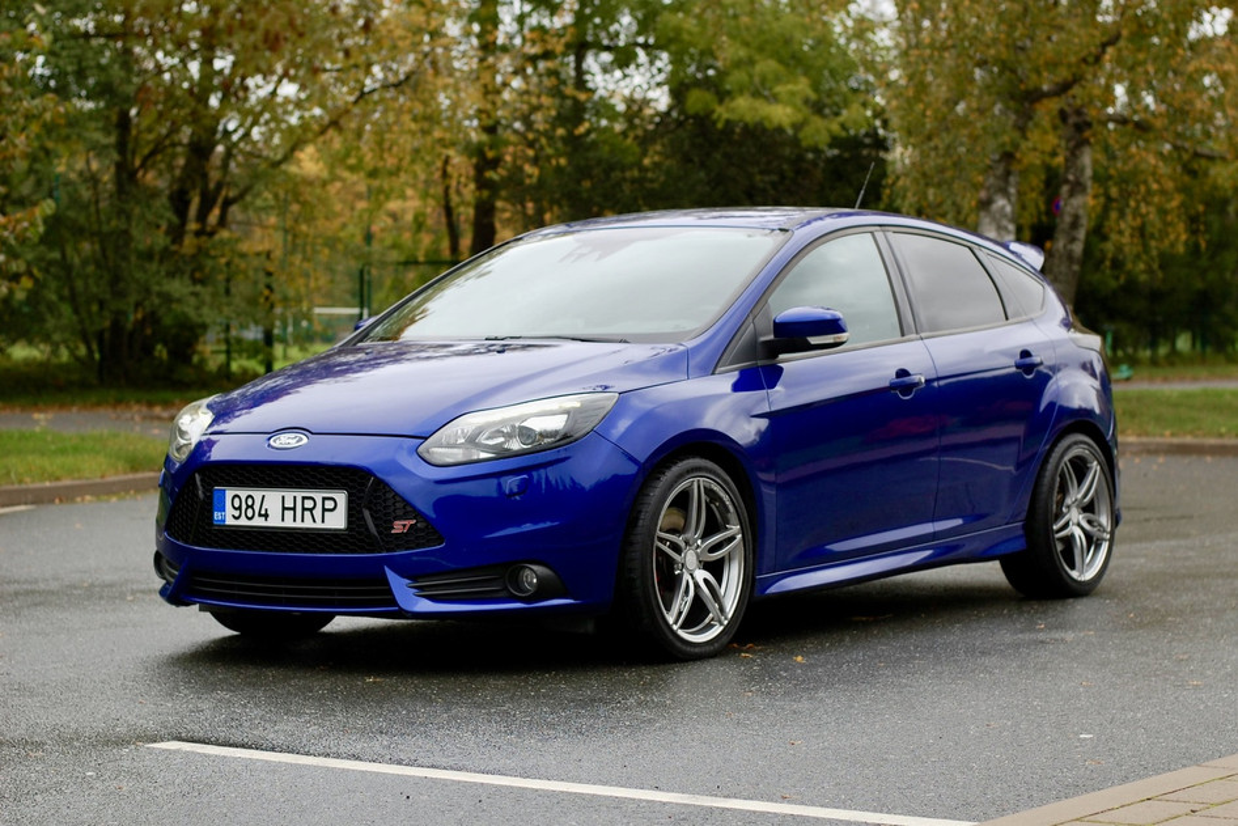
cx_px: 619
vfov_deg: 18.2
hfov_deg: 27.0
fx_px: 2579
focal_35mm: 75
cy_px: 413
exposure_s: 1/320
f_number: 4
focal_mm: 50
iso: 200
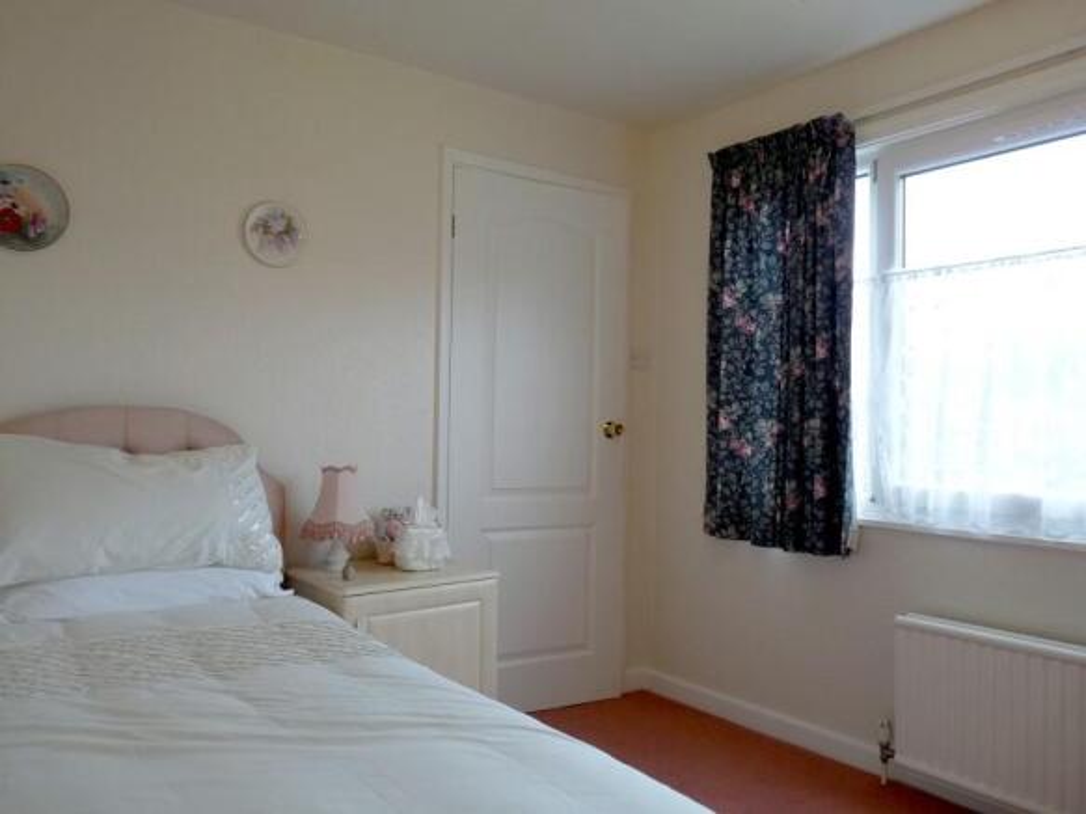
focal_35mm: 27
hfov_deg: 65.3
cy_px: 407
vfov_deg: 51.3
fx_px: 847
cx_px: 543
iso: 160
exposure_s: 1/40
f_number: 2.8
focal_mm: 4.8
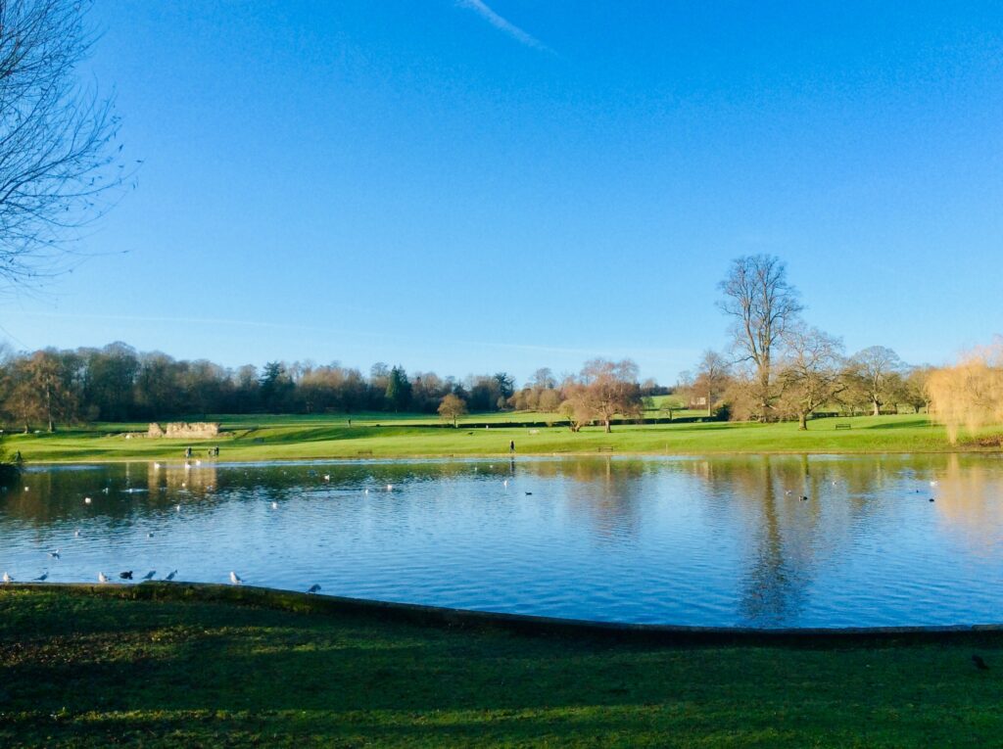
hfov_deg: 56.9
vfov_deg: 44.1
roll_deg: +1.6
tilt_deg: +2.9
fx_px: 926
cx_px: 502
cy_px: 374
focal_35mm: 32
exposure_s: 1/829
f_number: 2.4
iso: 32
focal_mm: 3.3
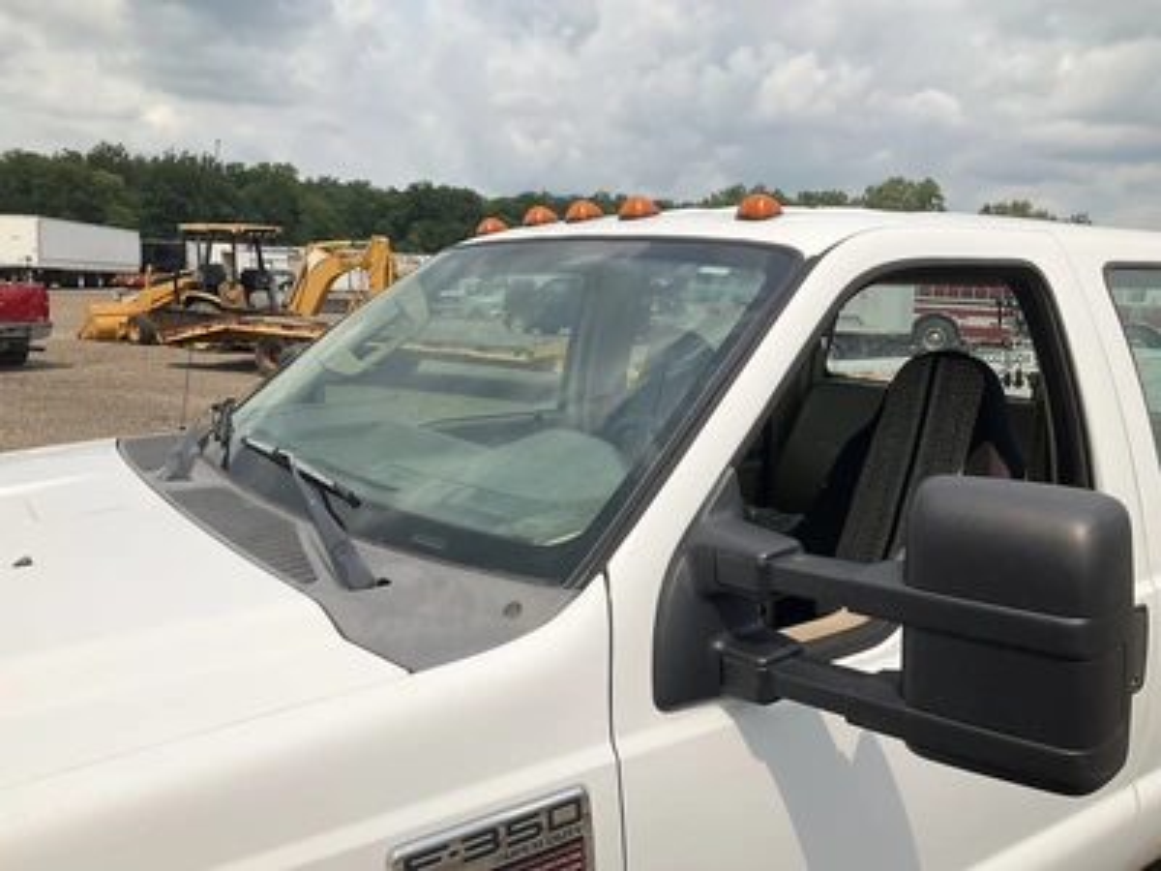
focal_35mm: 29
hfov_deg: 61.7
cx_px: 580
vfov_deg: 48.2
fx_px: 973
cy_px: 436
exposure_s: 1/3125
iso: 25
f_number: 1.8
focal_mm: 3
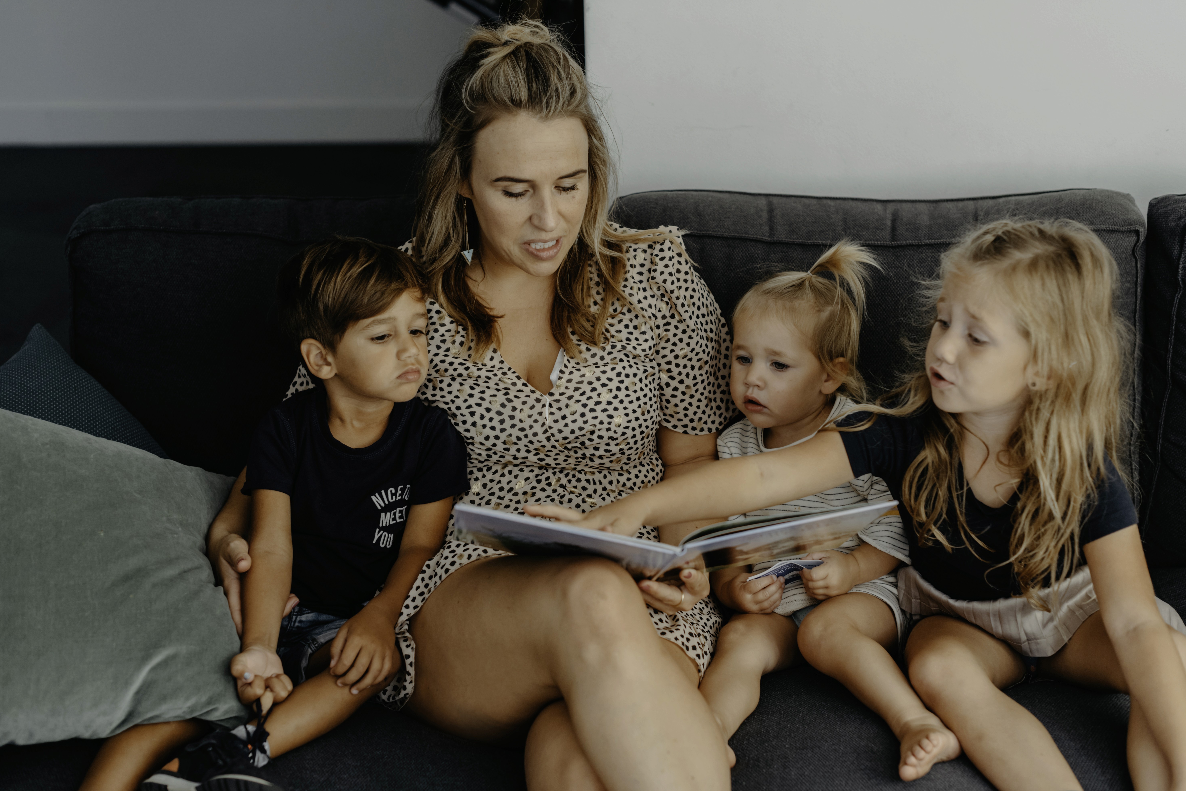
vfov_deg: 26.5
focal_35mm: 51
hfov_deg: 38.9
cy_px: 403
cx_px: 587
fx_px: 1680
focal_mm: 50
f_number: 2.8
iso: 500
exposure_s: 1/250
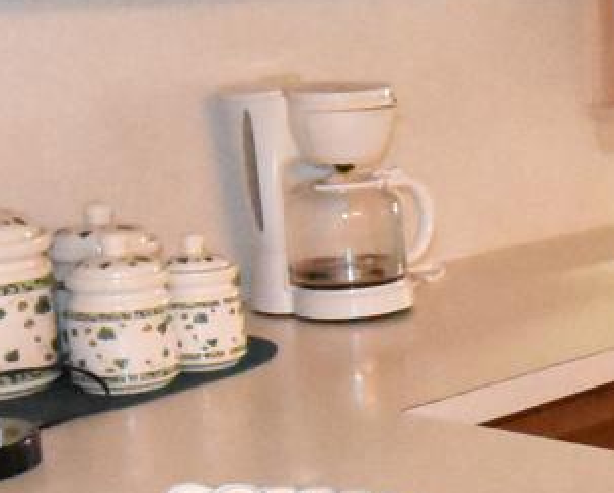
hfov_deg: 18.5
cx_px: 835
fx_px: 1728
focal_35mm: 95
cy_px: 366
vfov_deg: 16.1
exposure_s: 1/200
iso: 12800
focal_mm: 10
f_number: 4.5
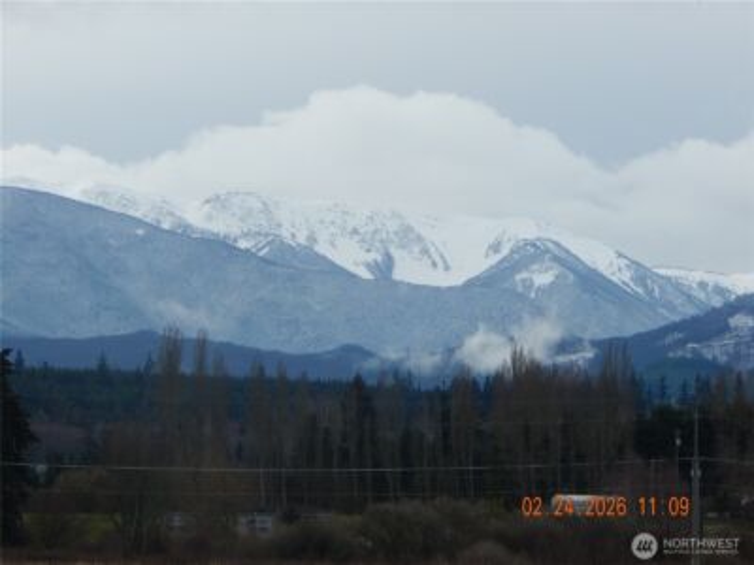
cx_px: 377
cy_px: 282
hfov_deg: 9.6
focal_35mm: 207
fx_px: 4509
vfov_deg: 7.2
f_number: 5.4
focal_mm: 37.1
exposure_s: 1/500
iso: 125
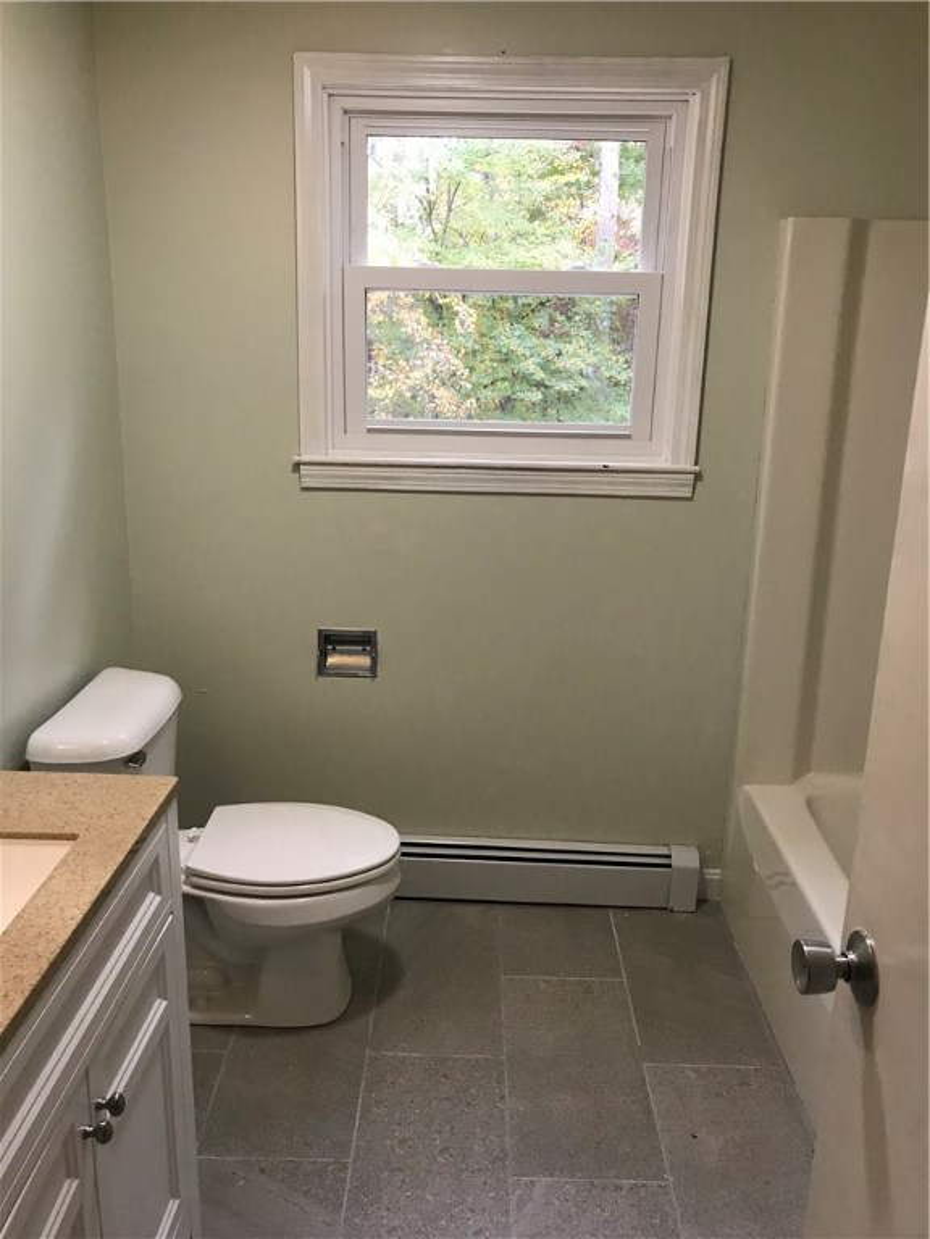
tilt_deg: -14.5
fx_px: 1003
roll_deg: -2.2
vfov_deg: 63.4
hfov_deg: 49.7
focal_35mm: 28
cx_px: 465
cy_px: 620
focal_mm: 3.99
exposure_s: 1/20
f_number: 1.8
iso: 40
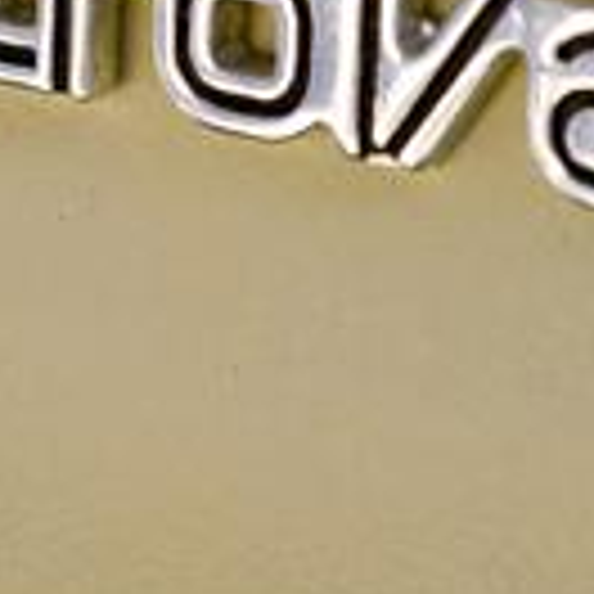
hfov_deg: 2.4
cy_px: -428
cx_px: 234
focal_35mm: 738
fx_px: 14328
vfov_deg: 2.4
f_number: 8
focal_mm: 120
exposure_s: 1/100
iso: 100
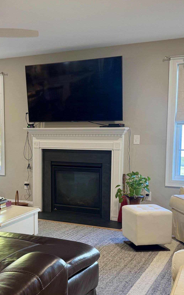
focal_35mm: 47
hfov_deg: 26.9
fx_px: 377
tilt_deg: -5.8
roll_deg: +0.0
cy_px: 171
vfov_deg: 42.5
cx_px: 37
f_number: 1.78
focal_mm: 6.76
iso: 125
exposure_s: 1/60
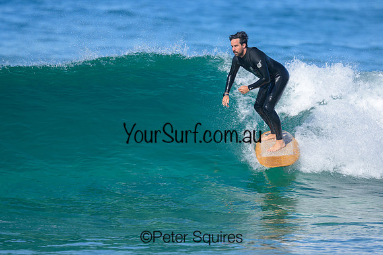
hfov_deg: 2.1
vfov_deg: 1.4
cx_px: 196
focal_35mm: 971
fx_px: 10334
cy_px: 101
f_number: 6.3
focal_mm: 800
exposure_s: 1/2000
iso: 280
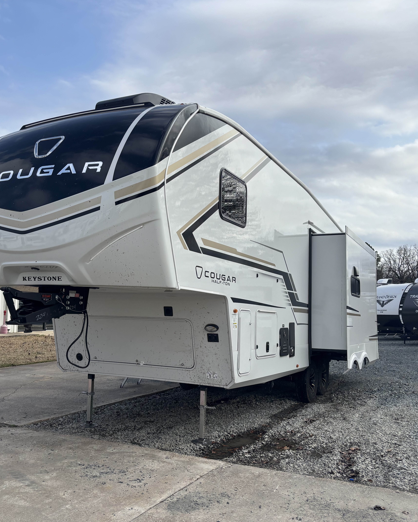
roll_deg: -1.1
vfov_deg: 52.8
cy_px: 261
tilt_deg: +4.4
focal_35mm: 34
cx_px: 176
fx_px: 526
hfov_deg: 43.2
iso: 50
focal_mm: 5.96
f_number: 1.6
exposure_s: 1/3937
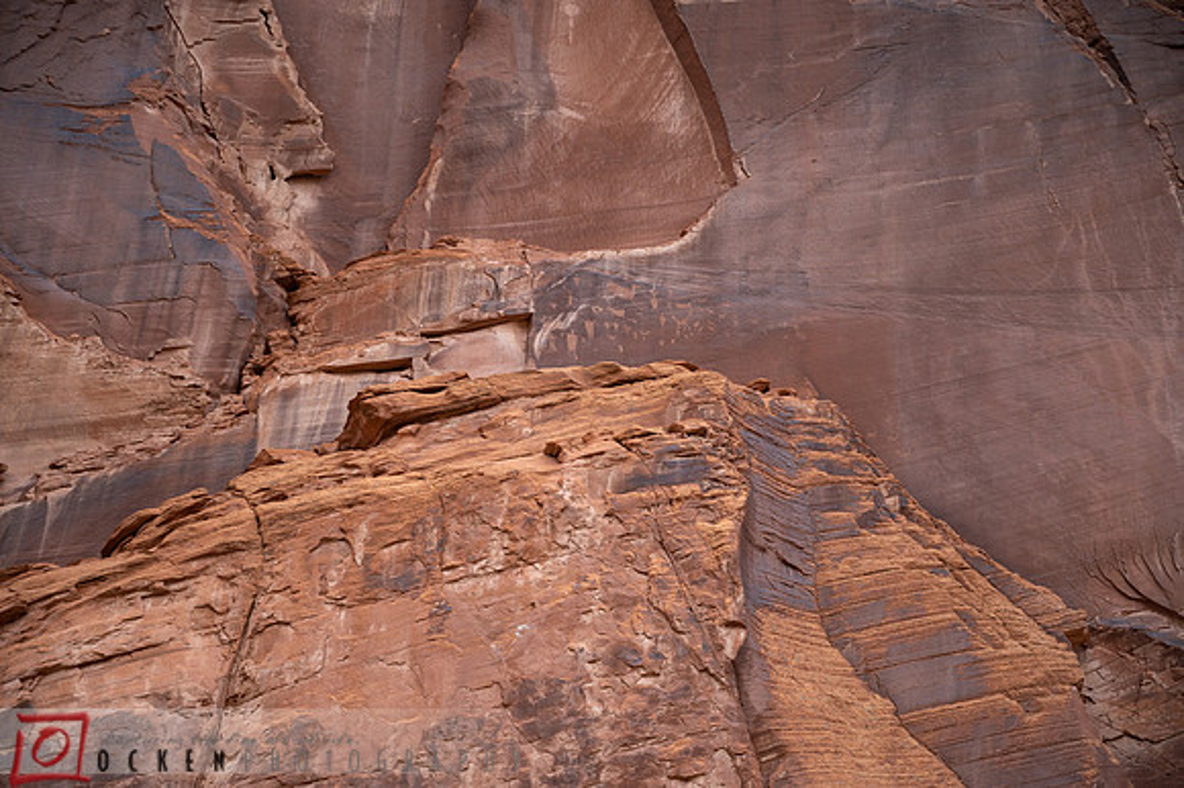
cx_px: 592
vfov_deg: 19.4
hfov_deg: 28.9
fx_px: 2301
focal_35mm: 70
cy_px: 394
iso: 400
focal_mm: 70
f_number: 4
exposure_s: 1/1250
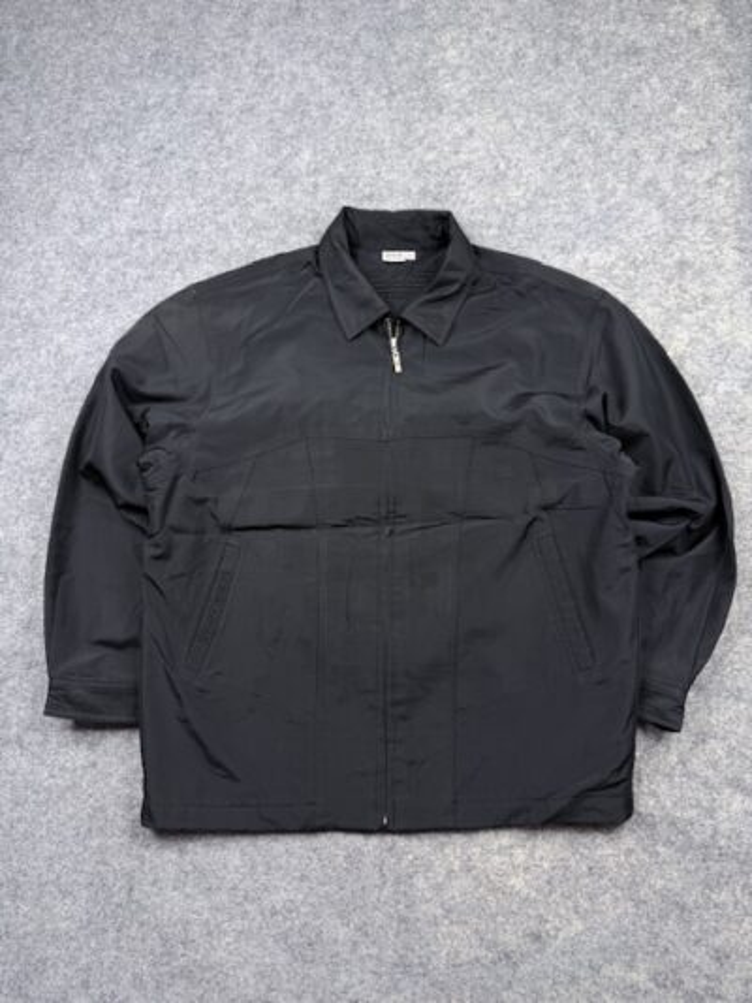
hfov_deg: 56.8
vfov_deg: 71.6
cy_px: 502
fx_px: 695
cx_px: 376
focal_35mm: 24
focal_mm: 6.76
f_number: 1.78
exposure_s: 1/100
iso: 100
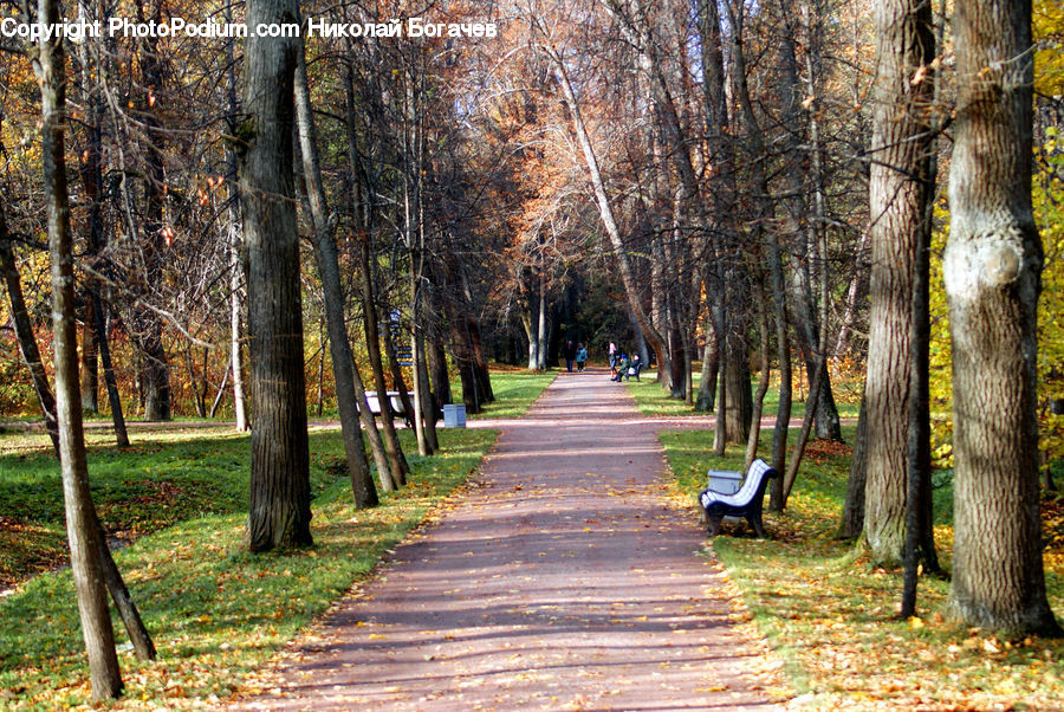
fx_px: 3328
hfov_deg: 18.2
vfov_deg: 12.2
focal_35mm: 112
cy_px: 356
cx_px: 532
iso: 100
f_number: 4.5
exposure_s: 1/125
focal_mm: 75
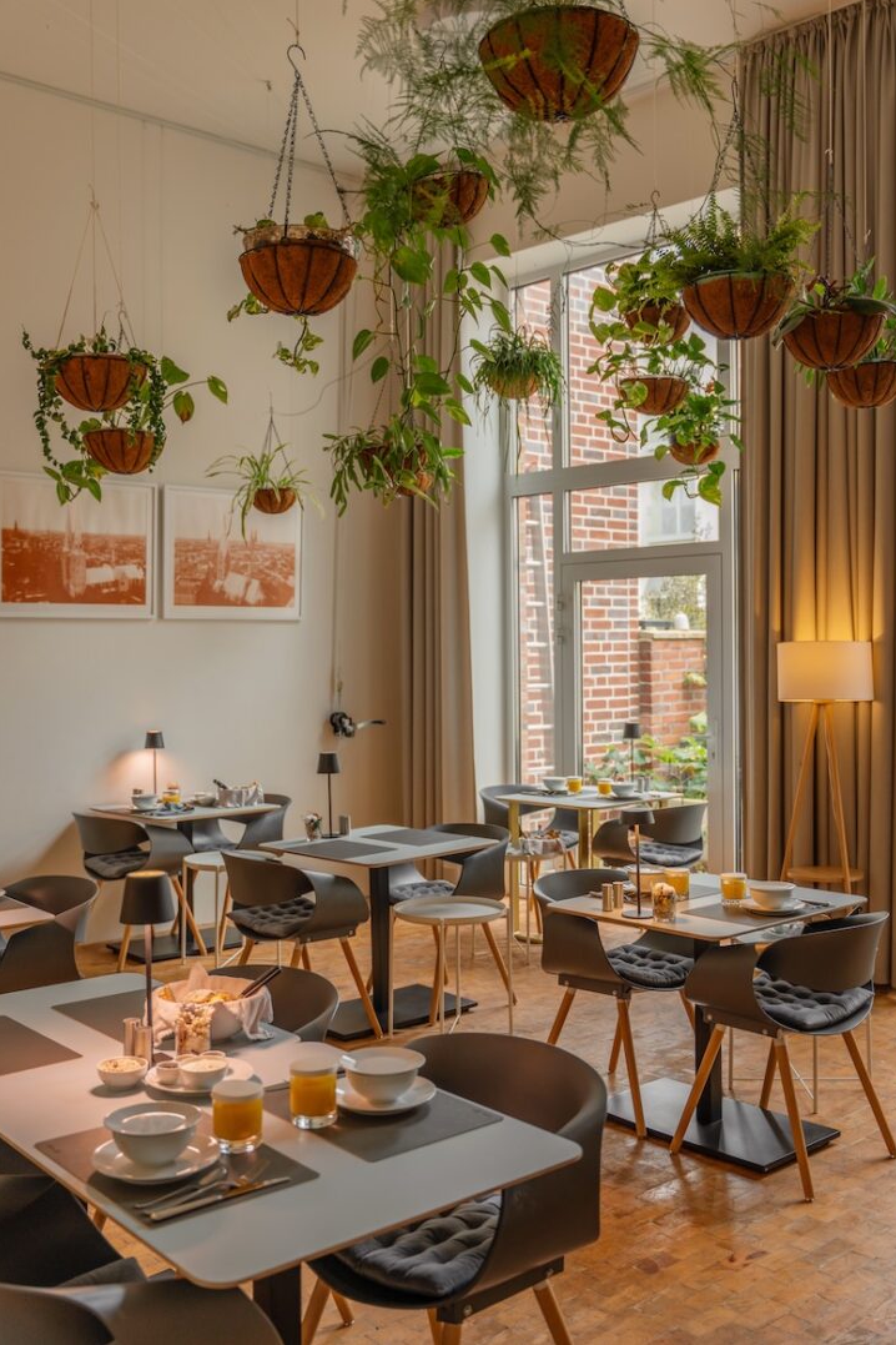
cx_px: 457
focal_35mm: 34
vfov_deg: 55.2
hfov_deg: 38.5
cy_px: 653
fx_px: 1285
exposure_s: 1/40
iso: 125
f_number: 2.8
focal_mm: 33.4
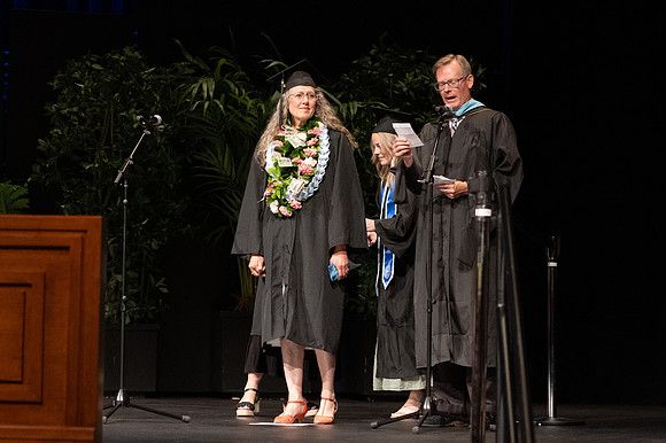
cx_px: 333
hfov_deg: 18.7
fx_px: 2024
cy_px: 226
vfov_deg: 12.5
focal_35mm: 109
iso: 2500
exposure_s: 1/200
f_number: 2.8
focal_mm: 70
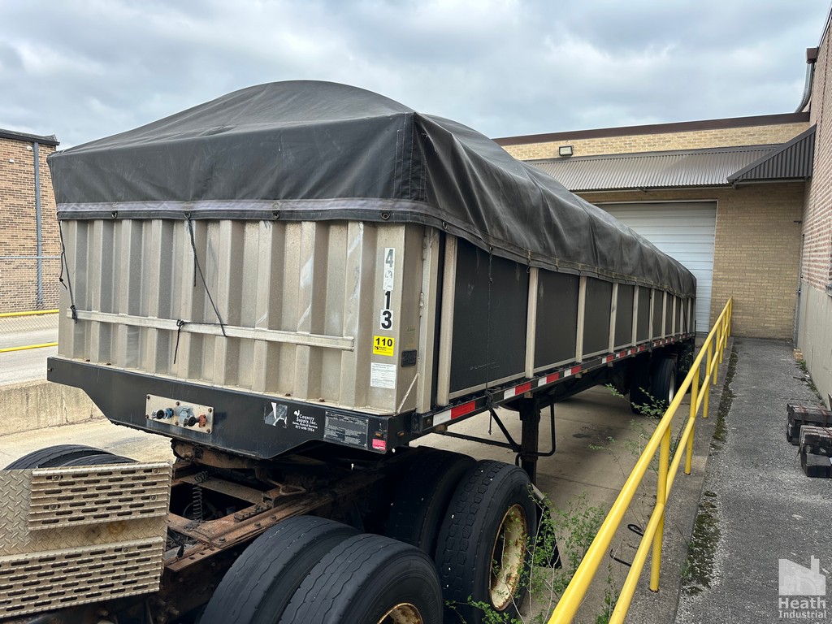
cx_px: 416
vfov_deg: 56.8
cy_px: 312
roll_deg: -1.0
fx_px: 577
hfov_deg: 71.6
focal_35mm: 24
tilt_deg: -7.9
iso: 80
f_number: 1.78
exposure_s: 1/1321
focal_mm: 6.86
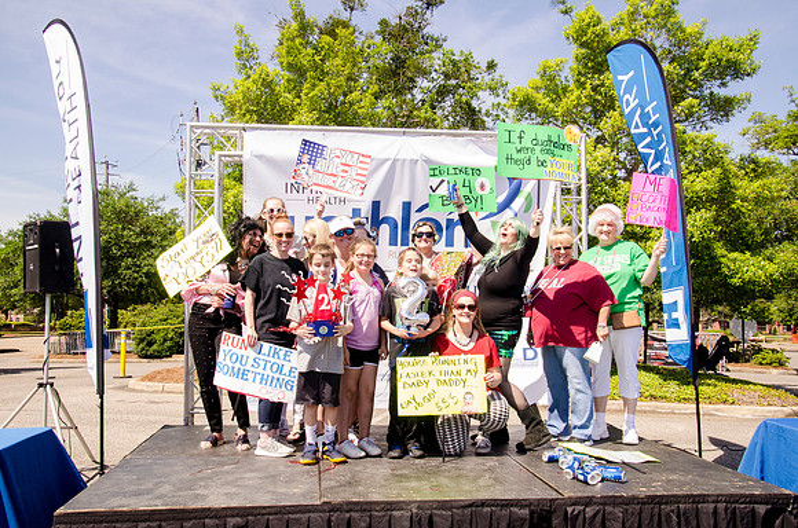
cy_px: 264
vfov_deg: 39.8
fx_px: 730
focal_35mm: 33
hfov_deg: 57.3
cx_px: 399
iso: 640
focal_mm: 22
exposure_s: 1/500
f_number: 10
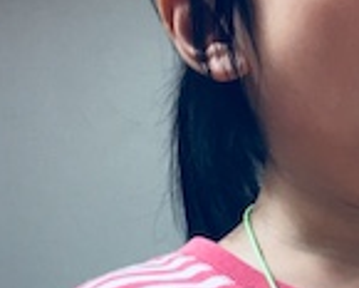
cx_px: 394
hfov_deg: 17.8
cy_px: 331
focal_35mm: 104
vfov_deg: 14.4
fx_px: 1105
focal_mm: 4.15
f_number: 2.2
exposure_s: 1/30
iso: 100
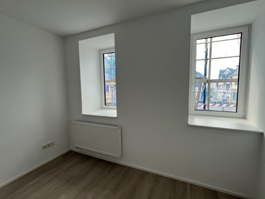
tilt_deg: -5.6
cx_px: 134
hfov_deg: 98.2
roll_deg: +1.5
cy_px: 99
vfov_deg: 81.7
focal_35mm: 15
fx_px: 115
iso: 50
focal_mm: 1.57
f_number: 1.8
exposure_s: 1/99
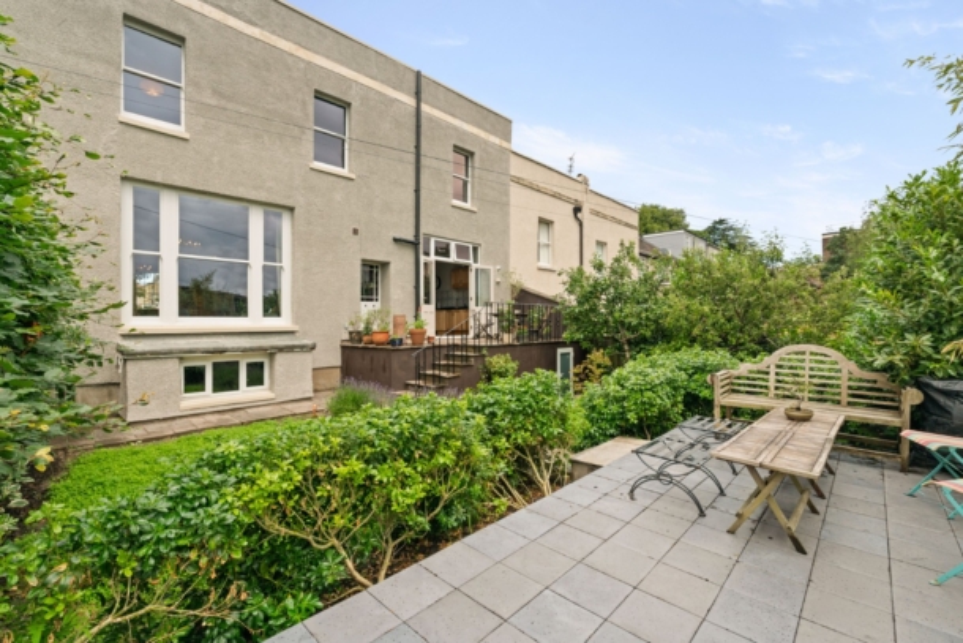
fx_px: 428
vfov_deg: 73.8
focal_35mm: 16
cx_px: 482
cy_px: 322
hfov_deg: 96.7
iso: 320
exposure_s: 1/200
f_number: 8
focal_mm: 16
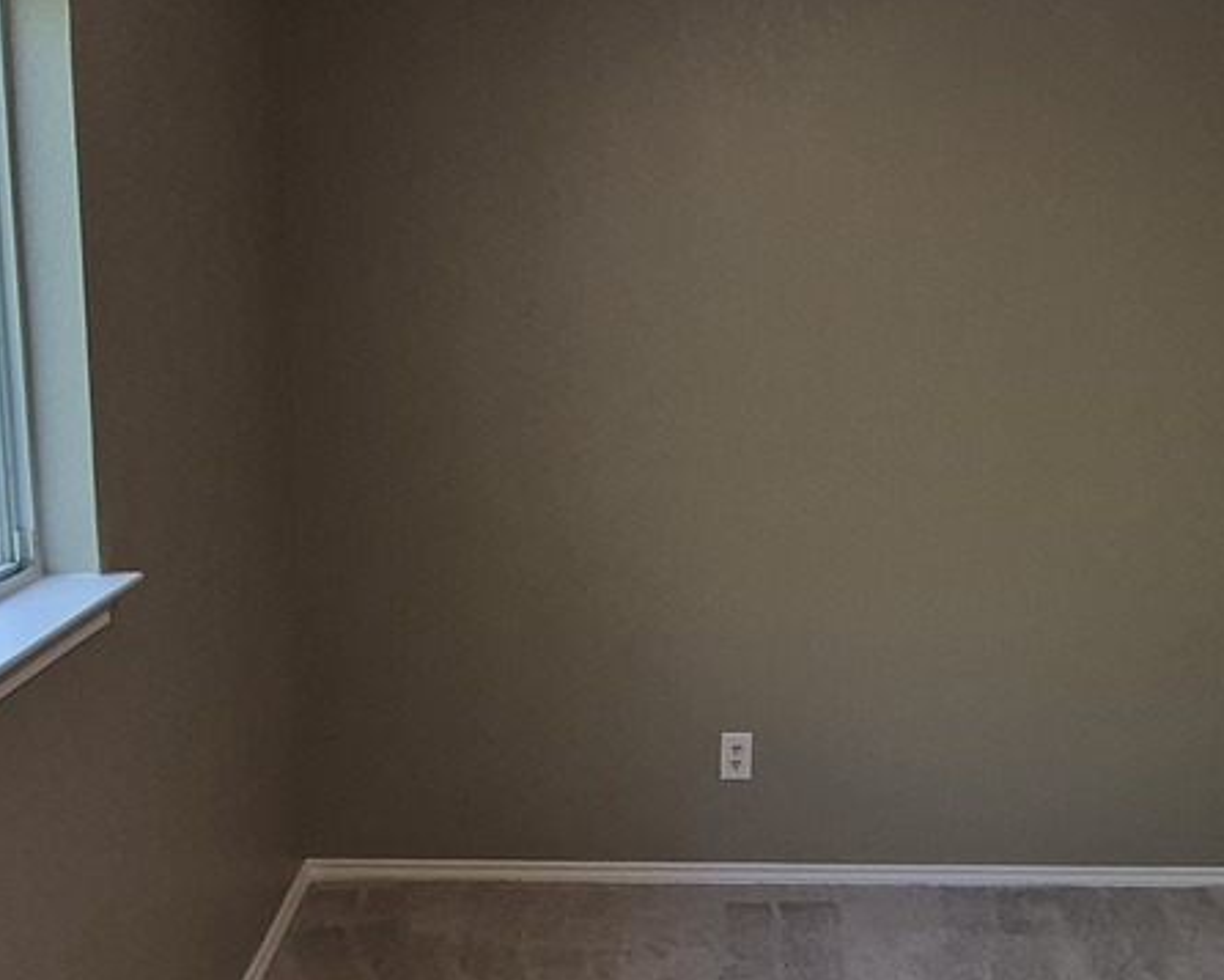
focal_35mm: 41
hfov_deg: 43.9
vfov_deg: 36.3
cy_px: 623
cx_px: 851
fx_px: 1486
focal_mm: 1.74
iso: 200
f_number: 2.2
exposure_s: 1/60
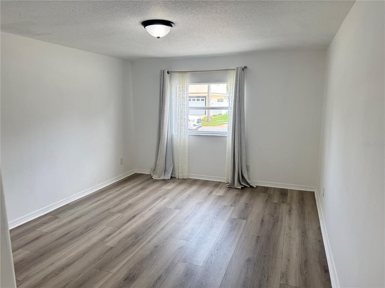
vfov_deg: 56.8
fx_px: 267
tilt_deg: -10.3
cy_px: 144
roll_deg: -0.3
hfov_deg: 71.6
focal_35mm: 24
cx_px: 192
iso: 100
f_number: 1.78
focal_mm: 6.76
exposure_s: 1/193
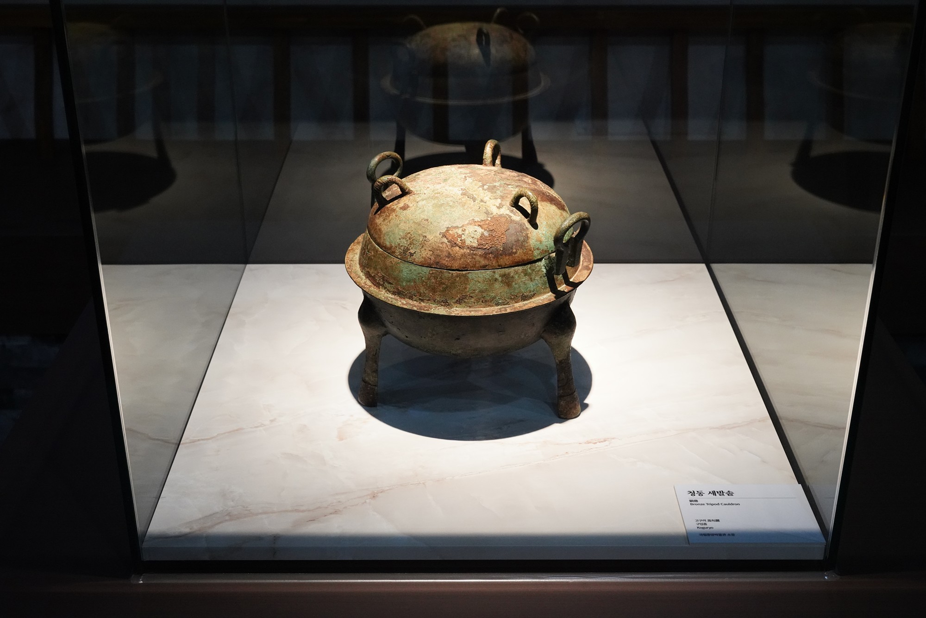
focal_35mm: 48
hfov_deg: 41.1
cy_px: 309
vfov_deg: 28.1
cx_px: 463
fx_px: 1235
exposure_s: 1/100
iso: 6400
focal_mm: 48
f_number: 10
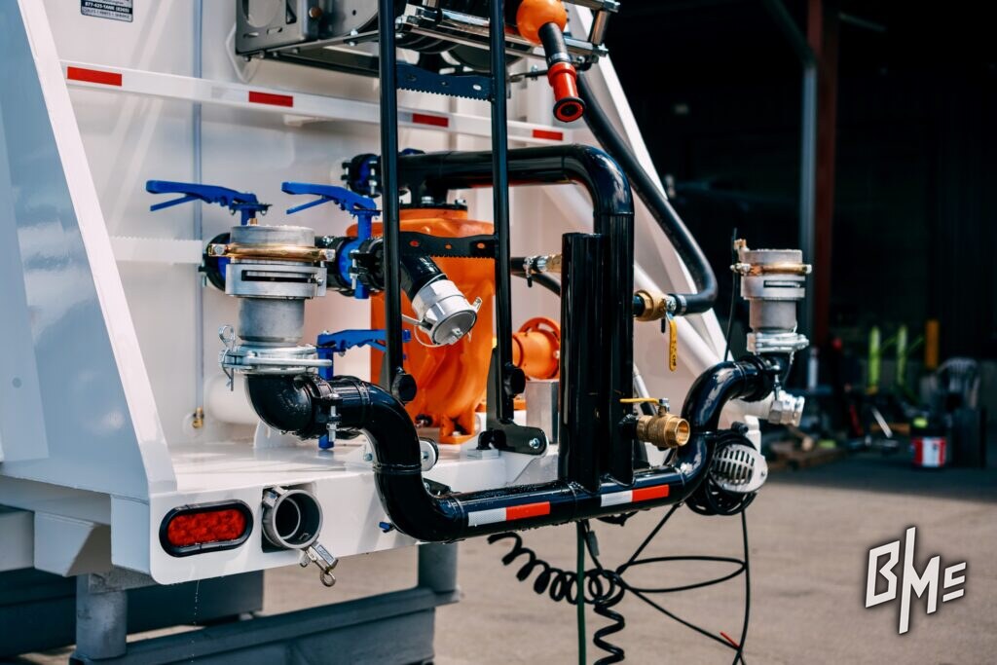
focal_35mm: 50
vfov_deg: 27.0
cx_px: 498
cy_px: 332
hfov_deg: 39.6
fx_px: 1385
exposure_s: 1/1600
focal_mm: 33
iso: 100
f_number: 2
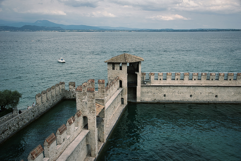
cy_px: 80
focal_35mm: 34
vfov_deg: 38.9
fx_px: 228
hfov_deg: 55.8
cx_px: 120
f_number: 7.1
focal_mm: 34
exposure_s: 1/500
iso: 160
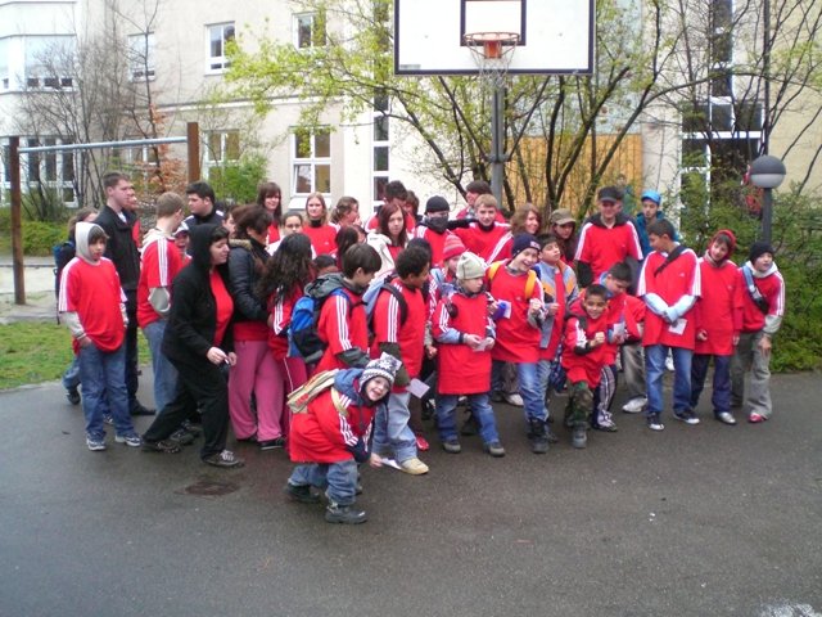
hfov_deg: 49.0
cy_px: 308
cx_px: 411
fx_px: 902
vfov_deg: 37.7
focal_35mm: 38
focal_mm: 6.3
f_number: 3.1
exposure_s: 1/80
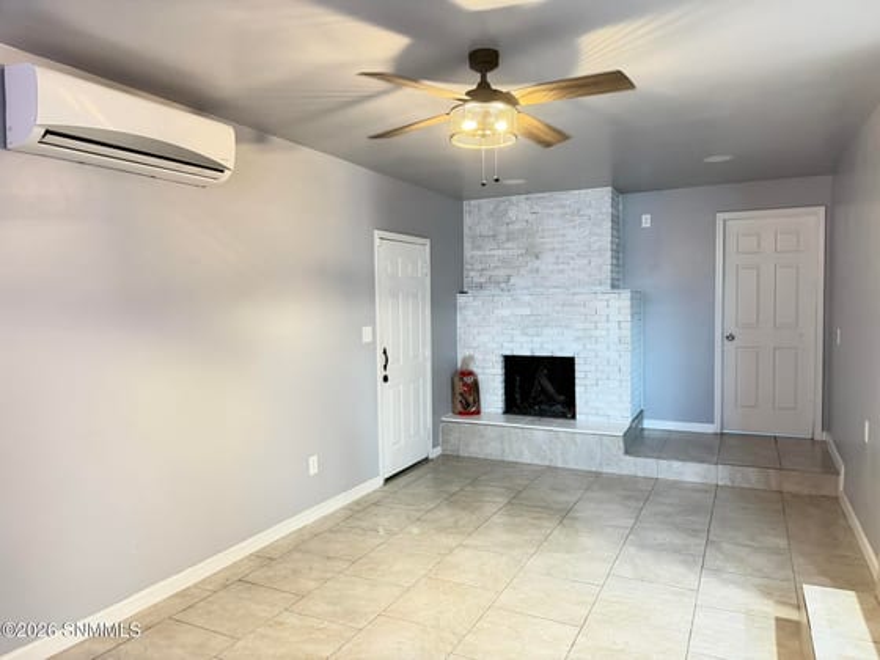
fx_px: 610
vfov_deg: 56.8
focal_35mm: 24
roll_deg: +1.2
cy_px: 330
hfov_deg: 71.6
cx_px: 440
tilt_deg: -2.3
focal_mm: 6.76
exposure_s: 1/40
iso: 800
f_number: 1.78
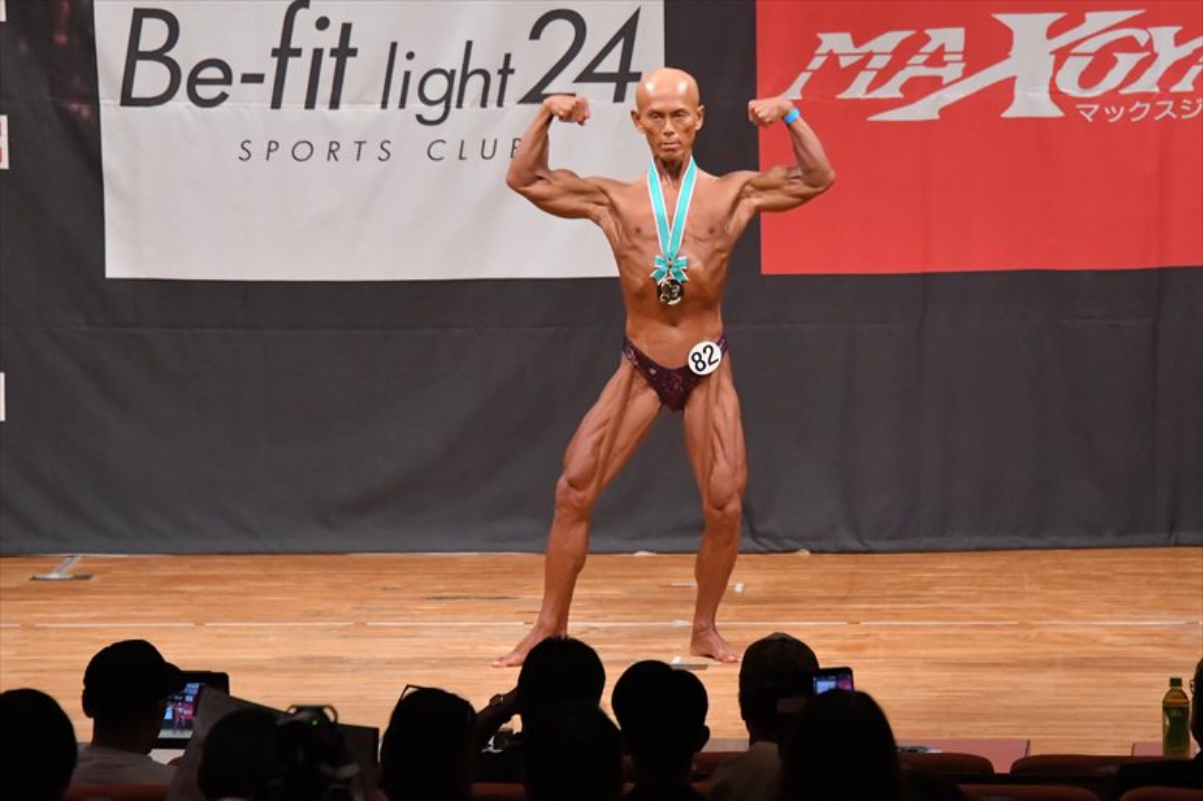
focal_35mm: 225
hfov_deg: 9.2
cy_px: 400
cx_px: 602
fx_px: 7515
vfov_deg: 6.1
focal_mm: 150
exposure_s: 1/400
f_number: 5.6
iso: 8000
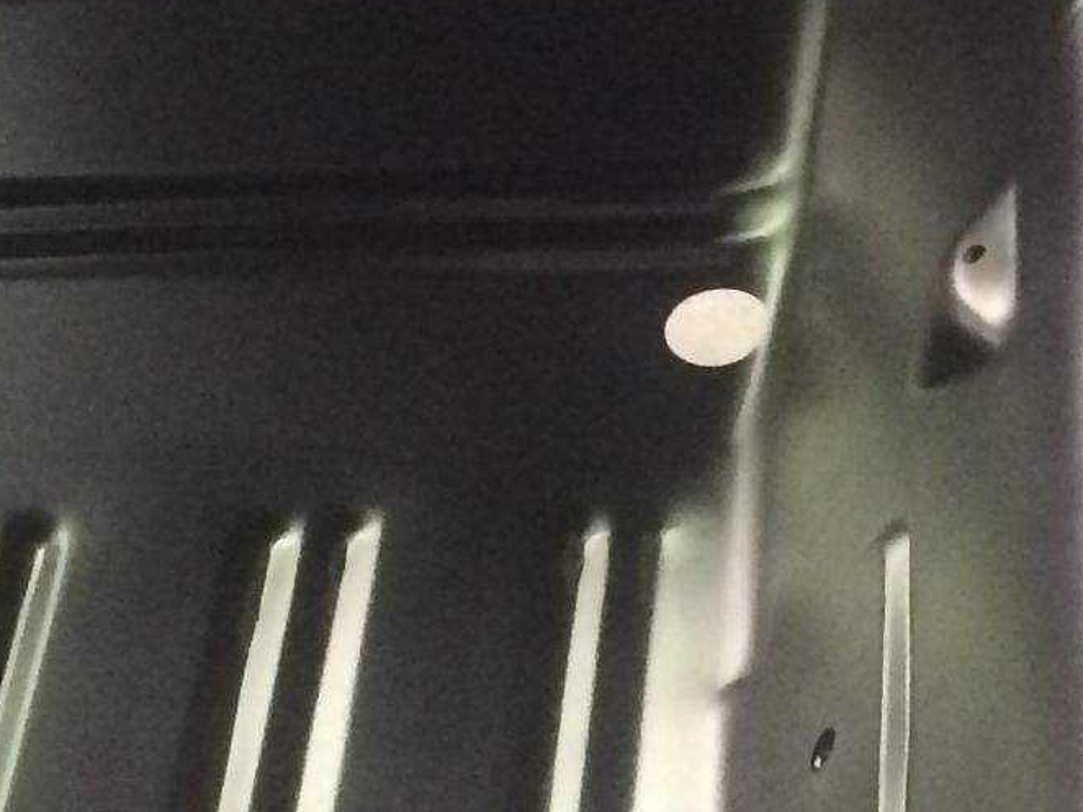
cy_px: 311
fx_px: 4629
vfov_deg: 10.0
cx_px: 1220
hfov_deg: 13.1
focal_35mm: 148
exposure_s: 1/15
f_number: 2.2
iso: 320
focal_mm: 4.12
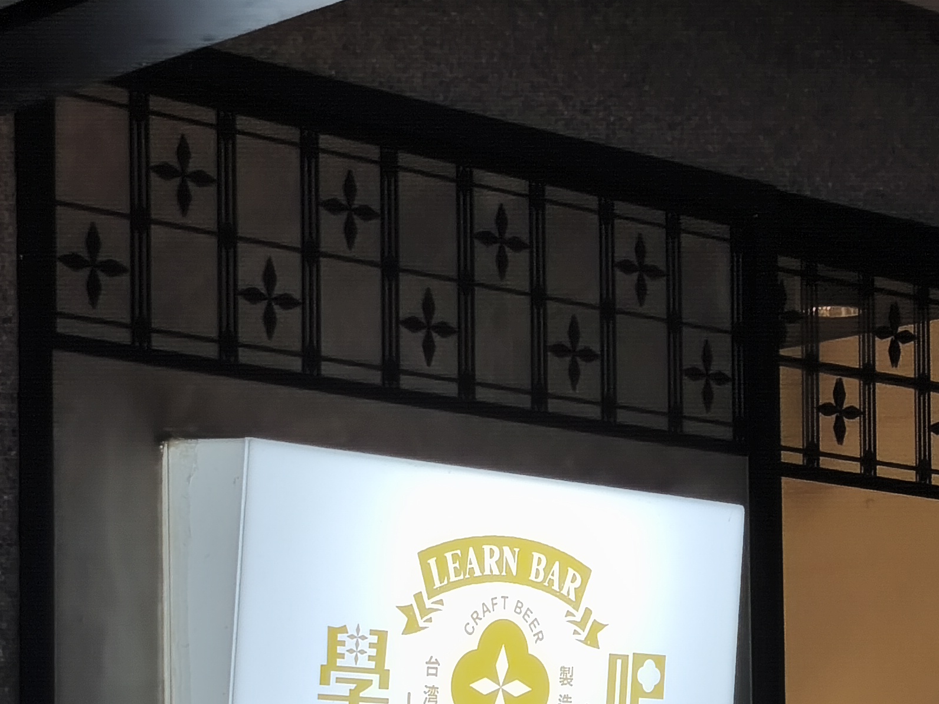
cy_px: 738
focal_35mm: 118
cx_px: 561
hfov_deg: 16.7
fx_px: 3201
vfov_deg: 12.4
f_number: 1.65
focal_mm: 6.18
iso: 200
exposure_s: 1/120
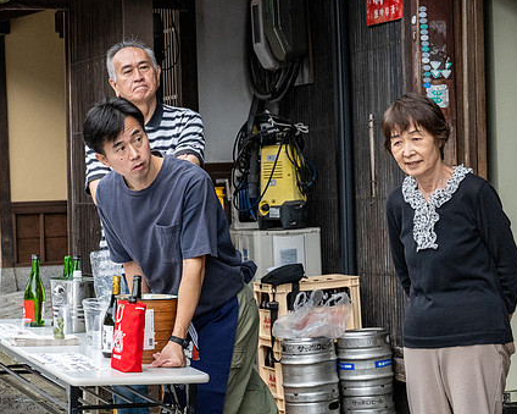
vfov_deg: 12.0
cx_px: 357
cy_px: 189
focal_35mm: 129
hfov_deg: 14.9
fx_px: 1973
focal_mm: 70
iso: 2500
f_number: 8
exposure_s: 1/500
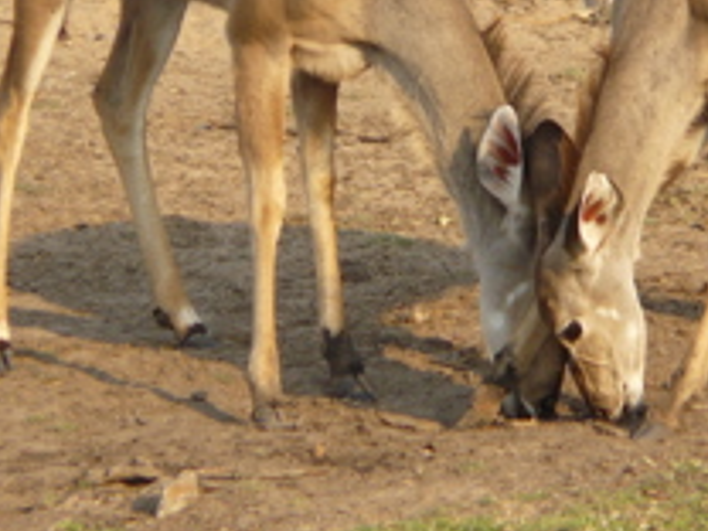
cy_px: 123
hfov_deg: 2.0
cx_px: 541
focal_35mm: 971
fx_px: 19860
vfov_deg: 1.5
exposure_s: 1/250
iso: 100
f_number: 4.2
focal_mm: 82.8
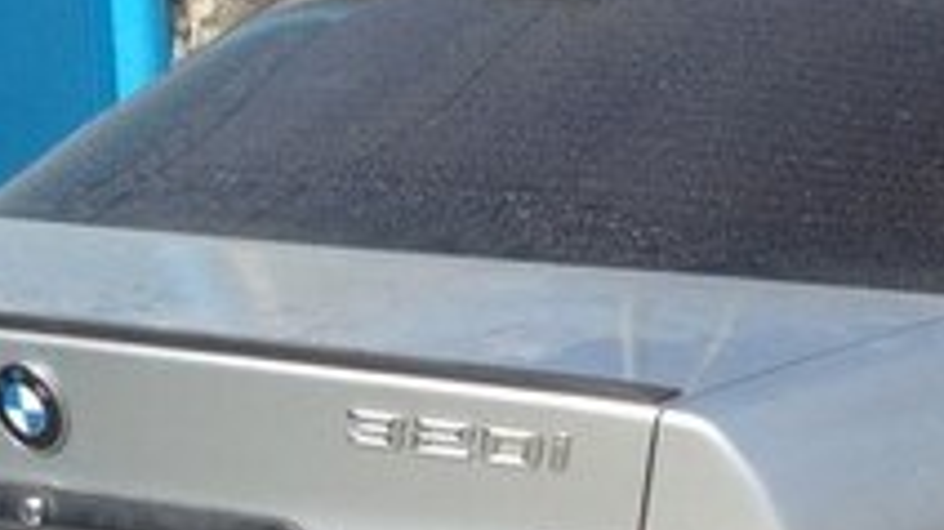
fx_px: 2802
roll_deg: -1.9
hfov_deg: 19.0
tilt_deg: -19.3
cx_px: 677
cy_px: 799
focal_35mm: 112
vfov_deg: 10.4
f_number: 2.4
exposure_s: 1/1355
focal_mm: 4.12
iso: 50
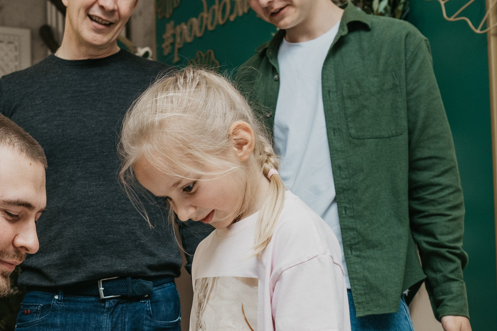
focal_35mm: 69
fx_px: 952
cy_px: 274
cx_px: 90
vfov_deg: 19.5
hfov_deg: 28.5
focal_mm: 29
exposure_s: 1/160
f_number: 4.5
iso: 500
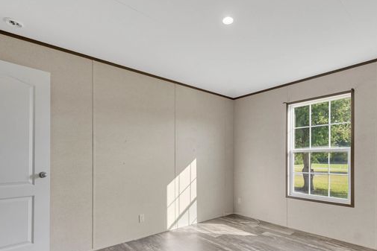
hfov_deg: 86.1
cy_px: 152
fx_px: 199
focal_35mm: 19
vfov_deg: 63.9
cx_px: 221
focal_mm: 10
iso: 320
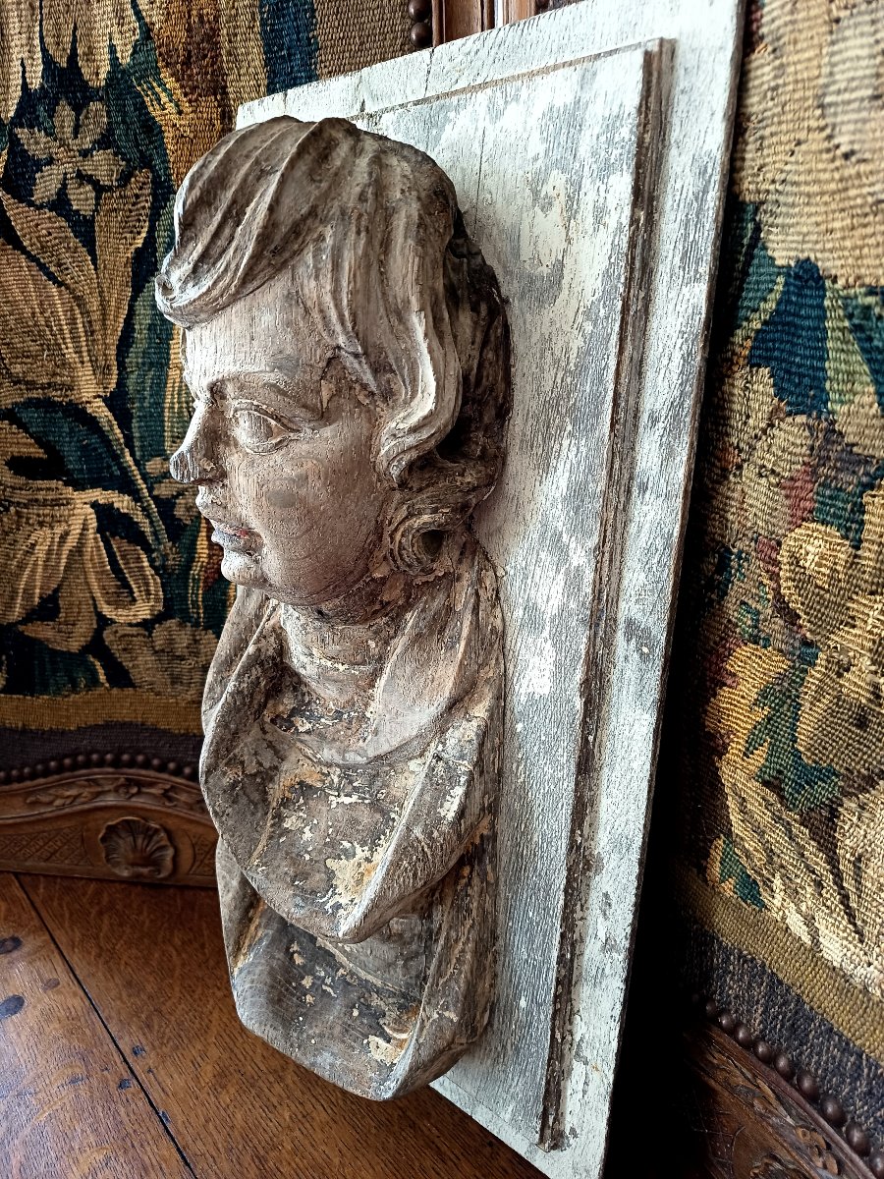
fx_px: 817
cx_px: 442
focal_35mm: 24
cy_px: 590
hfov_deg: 56.8
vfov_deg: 71.6
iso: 1162
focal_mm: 5.24
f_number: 1.7
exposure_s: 1/20
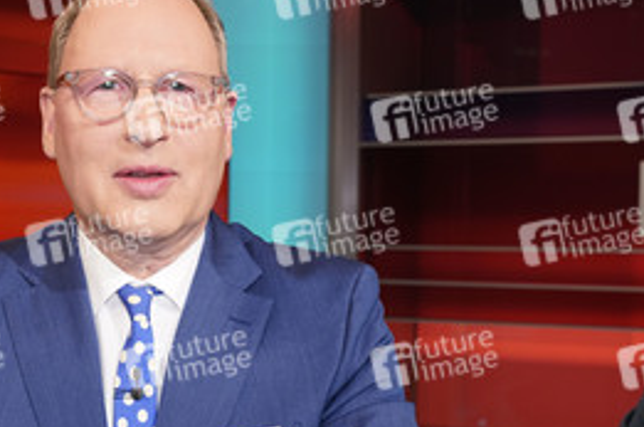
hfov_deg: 30.6
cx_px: 122
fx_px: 1143
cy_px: 299
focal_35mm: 64
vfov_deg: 21.0
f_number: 5.6
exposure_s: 1/125
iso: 2000
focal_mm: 37
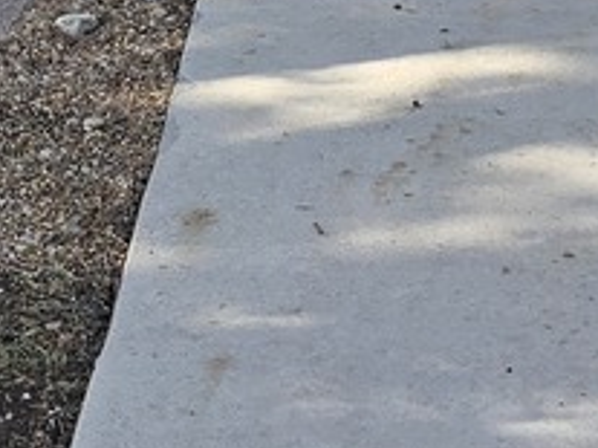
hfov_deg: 12.2
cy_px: -887
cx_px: 35
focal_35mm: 160
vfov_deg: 8.0
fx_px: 2762
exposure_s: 1/180
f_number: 1.7
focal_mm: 6.3
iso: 12
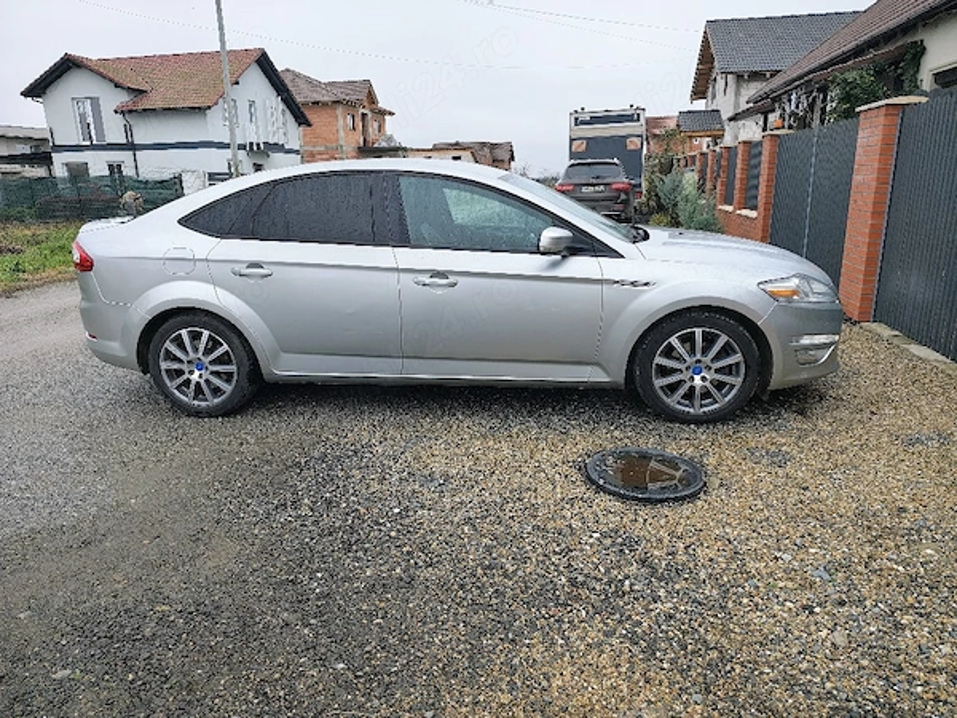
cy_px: 359
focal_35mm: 23
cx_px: 478
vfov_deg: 58.9
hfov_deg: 73.9
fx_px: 636
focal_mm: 6.57
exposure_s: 1/204
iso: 236
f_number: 1.6
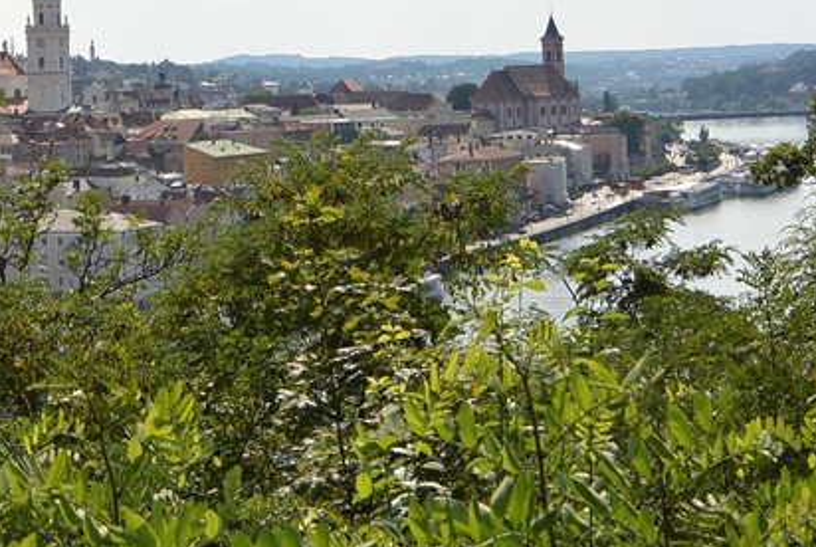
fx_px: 1725
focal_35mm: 76
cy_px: -1
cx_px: 242
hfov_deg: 26.4
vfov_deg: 17.6
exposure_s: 1/2500
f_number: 3.5
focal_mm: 11
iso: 100
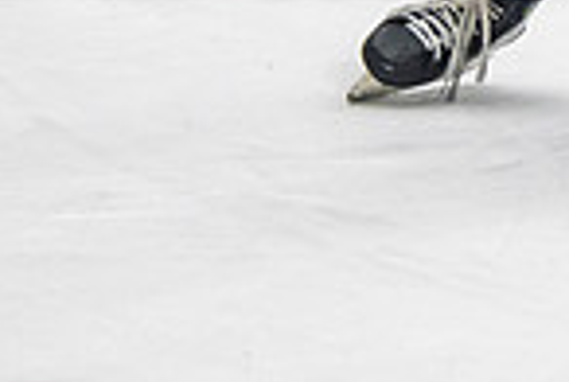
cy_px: -452
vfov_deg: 2.3
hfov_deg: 3.4
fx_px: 9487
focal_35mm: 599
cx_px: 928
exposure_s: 1/640
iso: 2000
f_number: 3.2
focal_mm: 110
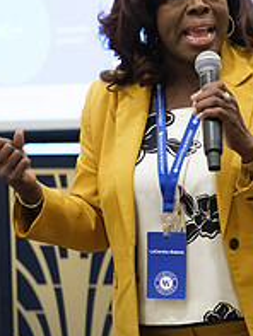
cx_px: 395
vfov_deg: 7.9
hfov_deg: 5.9
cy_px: 166
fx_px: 2424
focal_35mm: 249
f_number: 2.8
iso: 3200
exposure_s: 1/160
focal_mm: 58.7
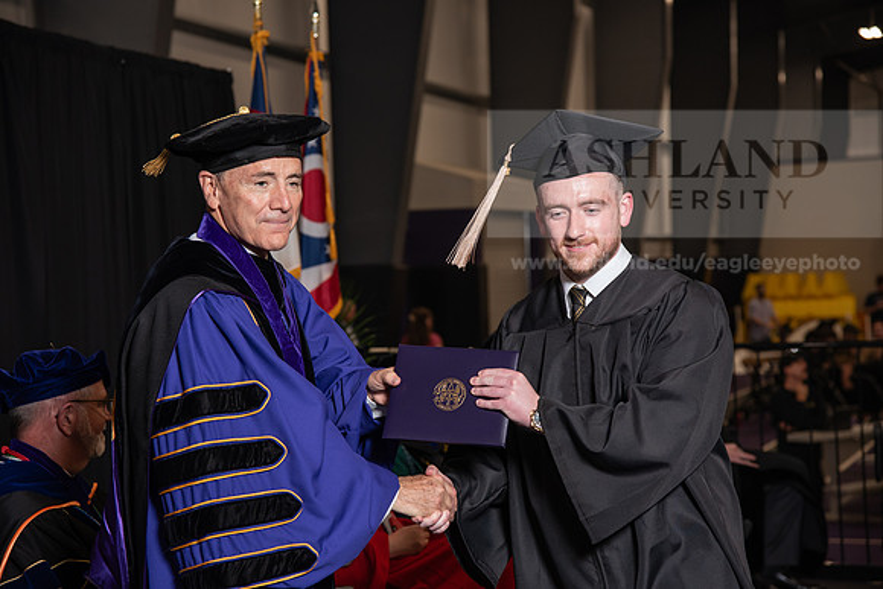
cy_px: 294
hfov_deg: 23.6
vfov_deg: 15.9
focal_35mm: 86
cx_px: 442
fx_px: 2110
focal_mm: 86
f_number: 5
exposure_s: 1/200
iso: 1000
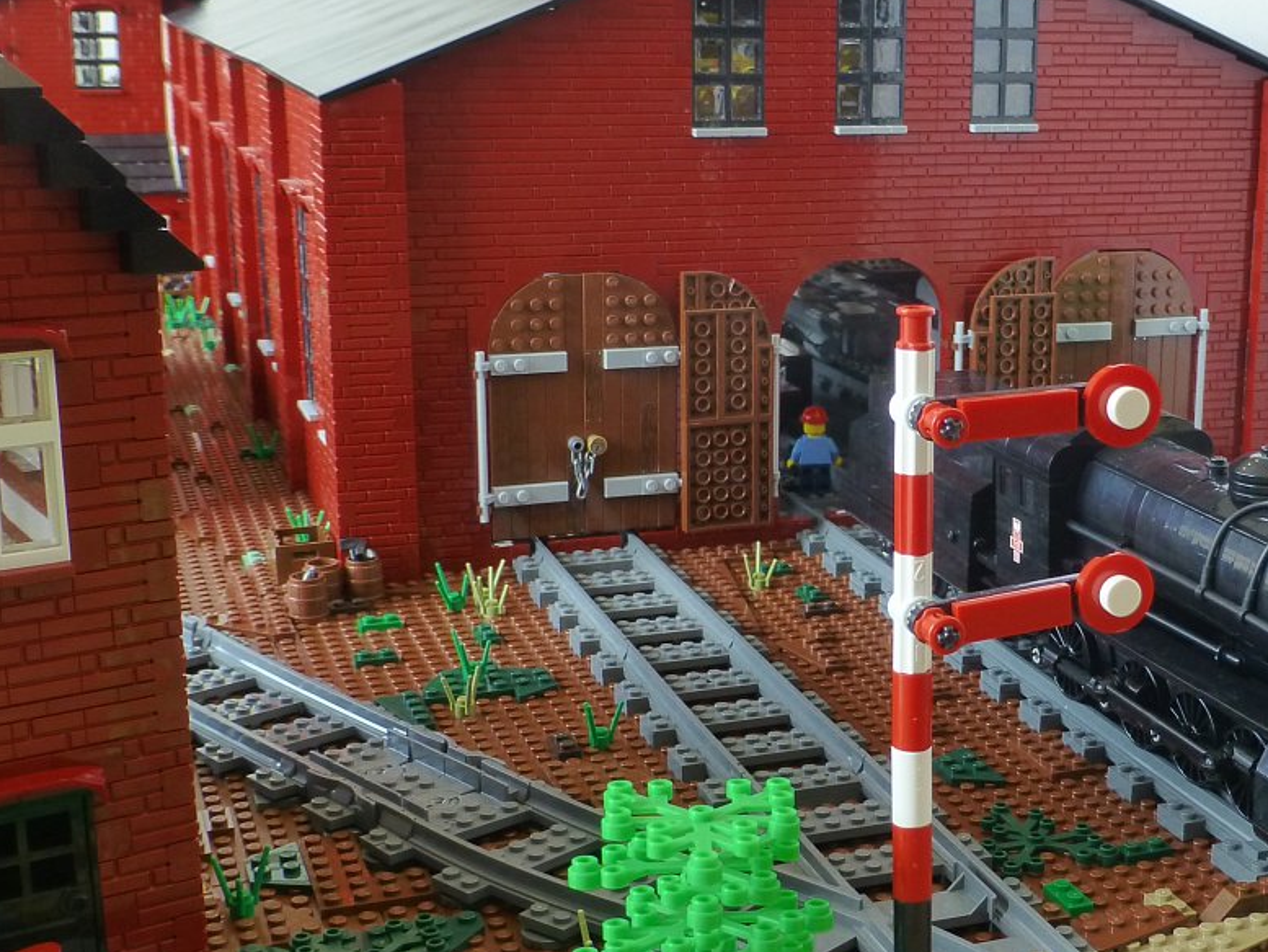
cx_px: 933
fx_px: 2052
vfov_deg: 26.1
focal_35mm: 56
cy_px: 505
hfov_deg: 33.7
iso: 400
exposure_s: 1/100
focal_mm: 6.1
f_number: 3.7
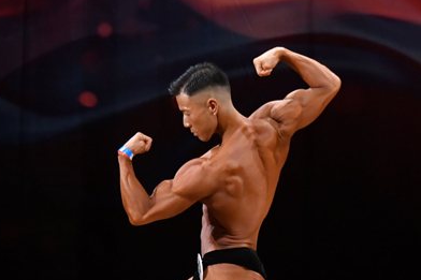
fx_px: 5541
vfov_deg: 2.9
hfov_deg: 4.4
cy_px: 238
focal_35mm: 474
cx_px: 245
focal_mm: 160
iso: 4000
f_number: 5.6
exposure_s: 1/400
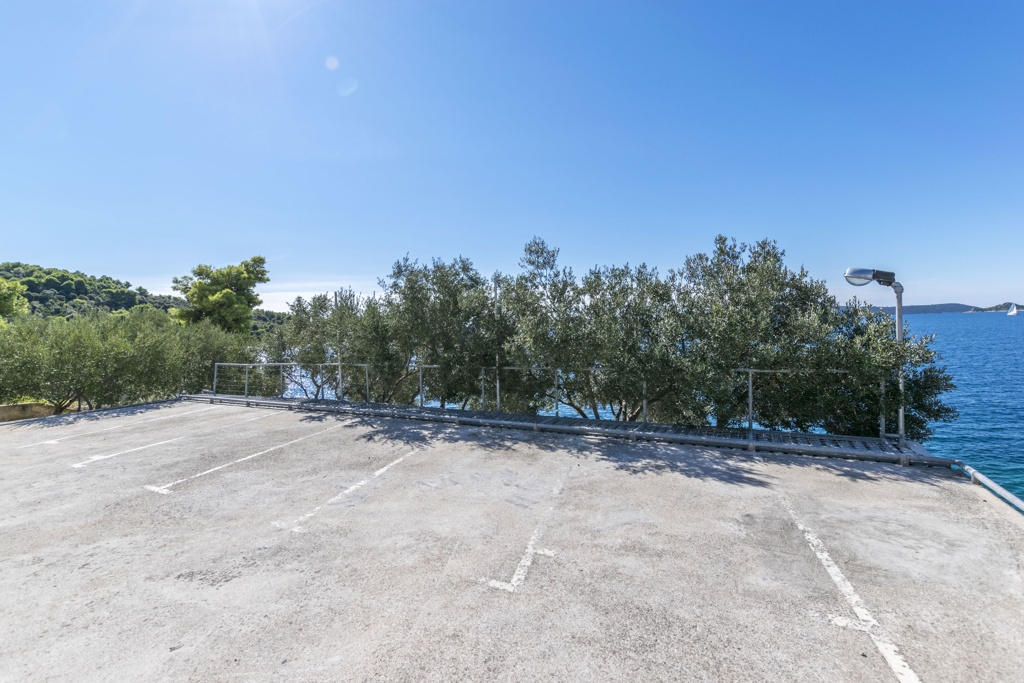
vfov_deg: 77.3
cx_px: 512
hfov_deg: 100.4
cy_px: 342
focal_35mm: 15
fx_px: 427
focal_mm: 10
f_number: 8
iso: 100
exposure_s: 1/640
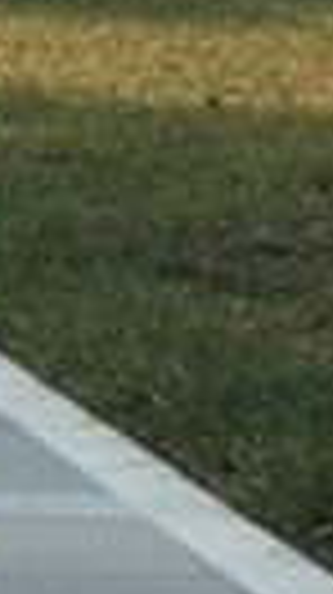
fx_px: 4045
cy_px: 446
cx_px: -1179
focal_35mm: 257
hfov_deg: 4.2
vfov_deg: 8.4
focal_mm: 5.7
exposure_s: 1/383
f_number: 1.5
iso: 1540
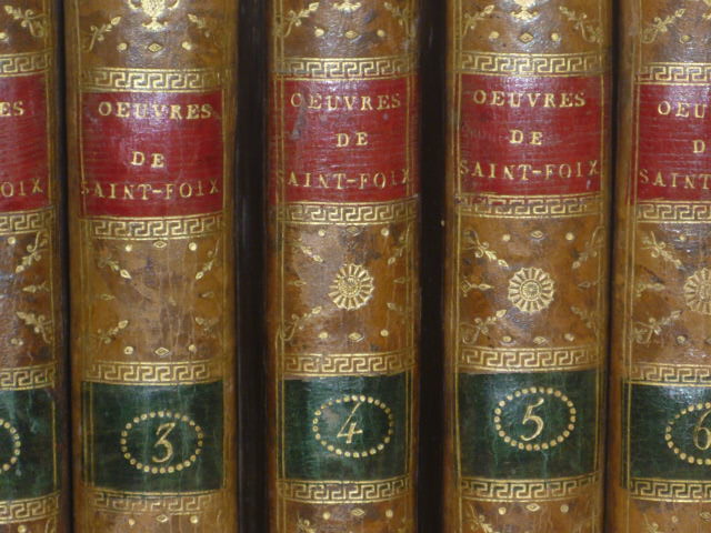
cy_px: 266
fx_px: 4724
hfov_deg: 8.6
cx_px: 356
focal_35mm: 230
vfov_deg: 6.5
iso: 100
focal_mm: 20.8
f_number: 5.8
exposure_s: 1/50
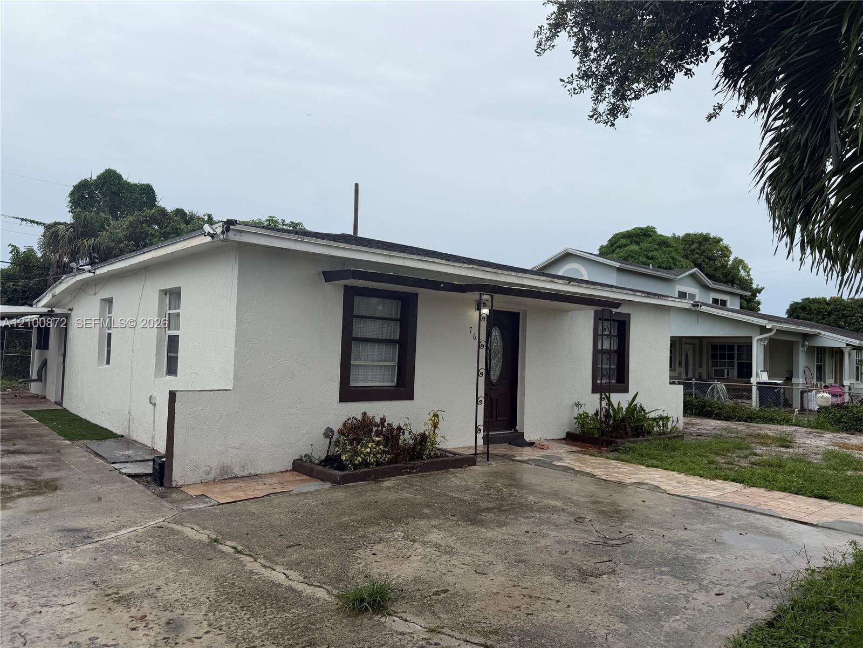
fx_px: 598
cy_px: 324
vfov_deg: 56.8
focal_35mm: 24
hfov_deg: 71.6
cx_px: 432
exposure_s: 1/3584
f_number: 1.78
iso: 80
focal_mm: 6.76
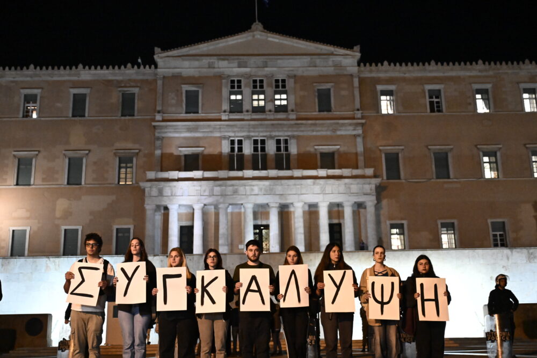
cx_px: 268
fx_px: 597
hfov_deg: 48.5
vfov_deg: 33.4
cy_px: 179
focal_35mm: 40
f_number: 4
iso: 12800
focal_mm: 40
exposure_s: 1/125
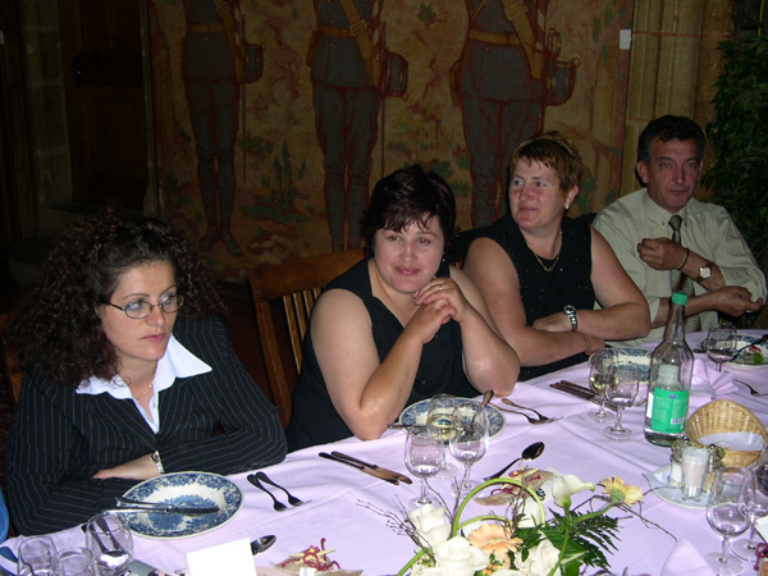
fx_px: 843
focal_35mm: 38
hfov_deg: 49.0
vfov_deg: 37.7
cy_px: 288
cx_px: 384
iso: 100
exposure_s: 1/60
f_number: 2.8
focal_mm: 8
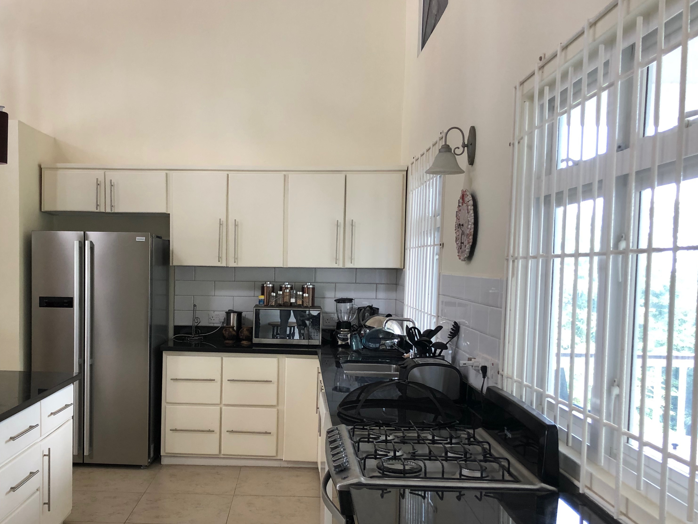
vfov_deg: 37.6
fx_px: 766
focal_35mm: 38
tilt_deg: -2.3
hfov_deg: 48.4
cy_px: 312
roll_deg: -0.7
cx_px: 249
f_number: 1.8
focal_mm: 4
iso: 20
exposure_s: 1/30
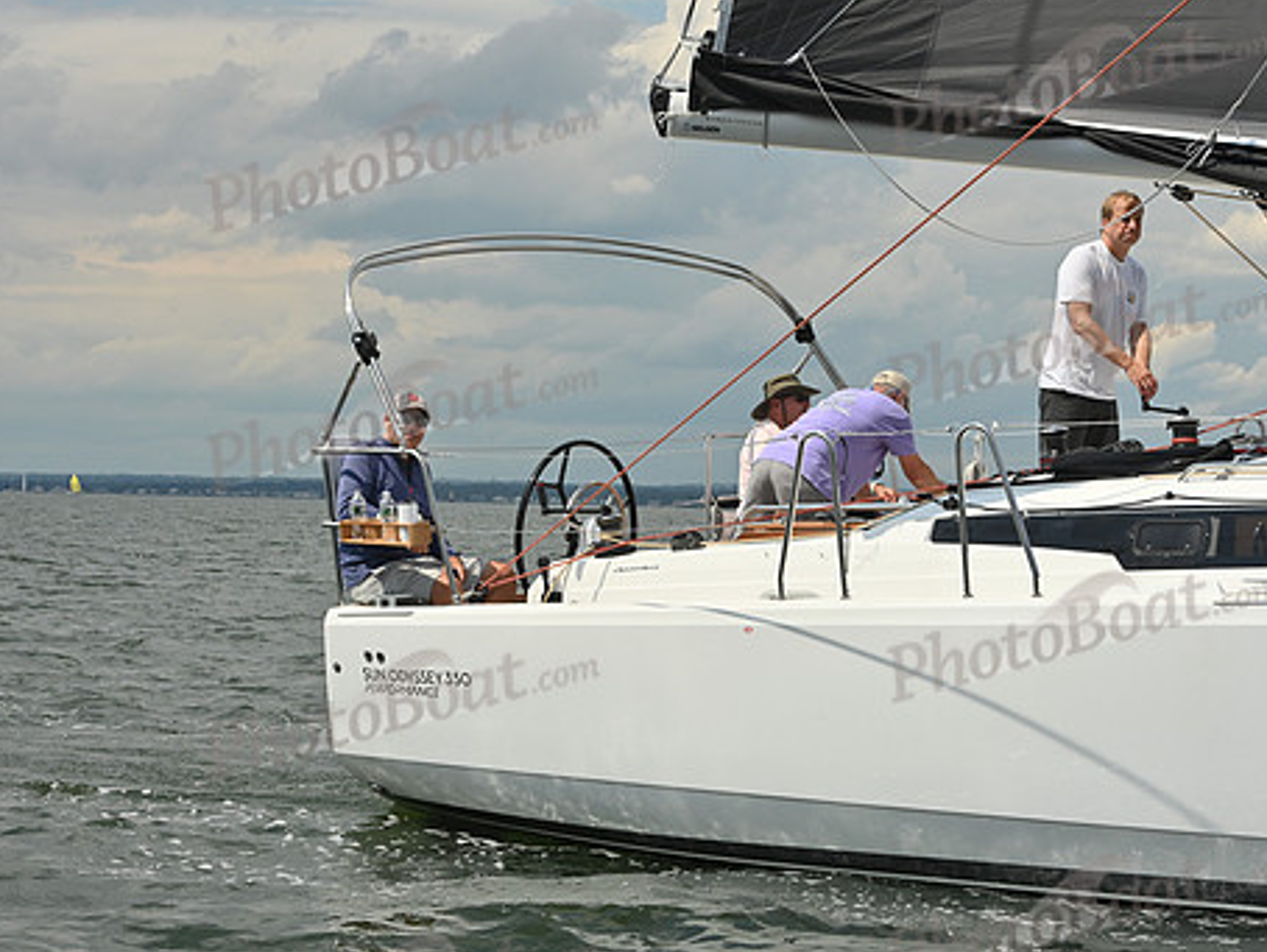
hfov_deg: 22.7
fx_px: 3149
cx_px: 745
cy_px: 523
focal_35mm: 86
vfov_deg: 17.2
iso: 320
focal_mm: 70
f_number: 11
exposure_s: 1/1250
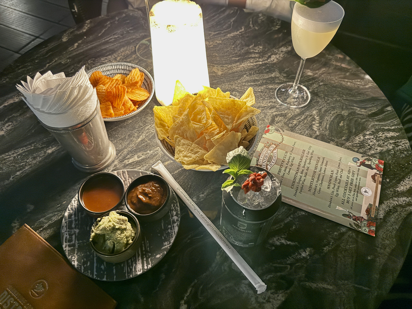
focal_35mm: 24
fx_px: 286
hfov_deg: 71.6
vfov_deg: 56.8
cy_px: 154
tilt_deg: -56.3
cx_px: 206
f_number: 1.78
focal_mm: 6.86
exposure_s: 1/25
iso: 1600
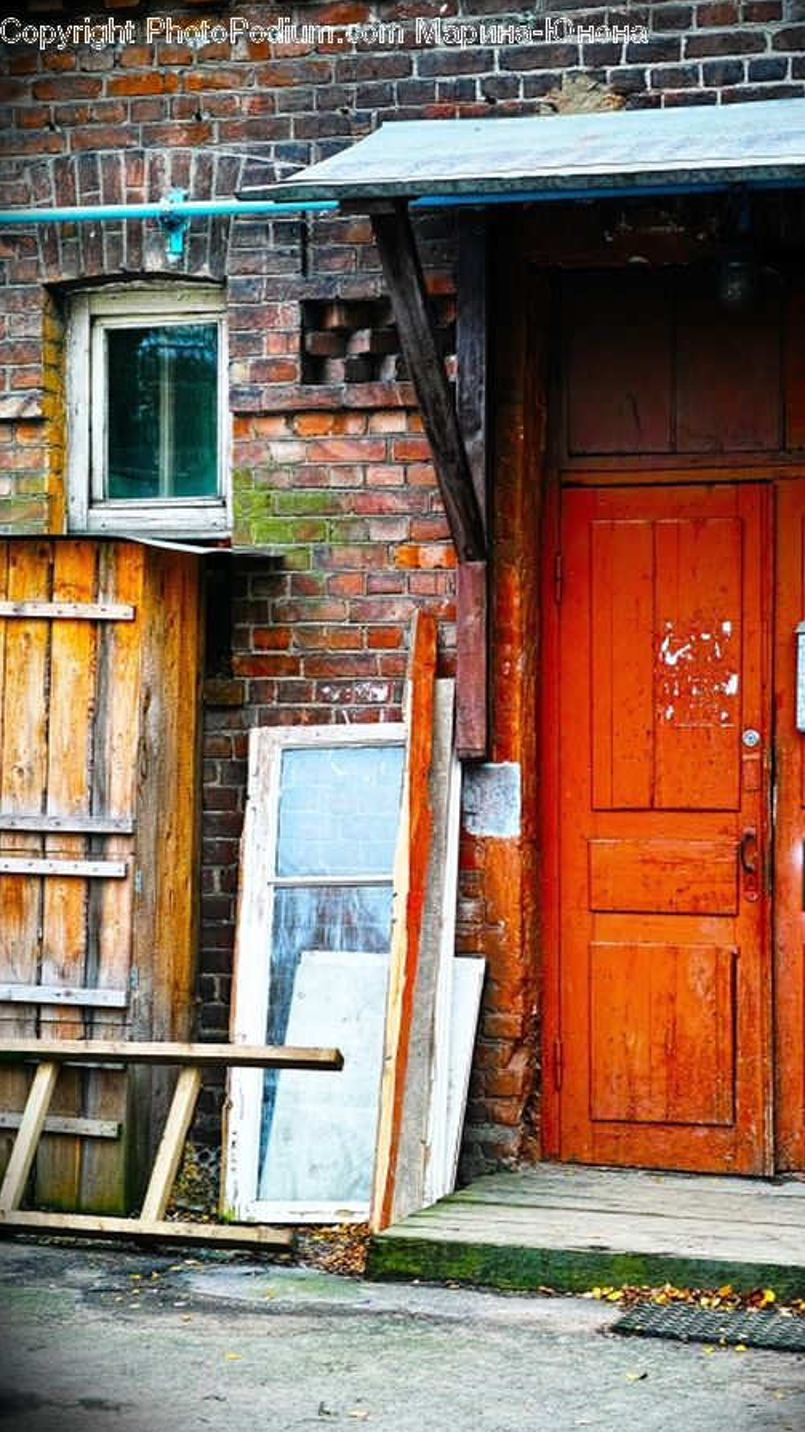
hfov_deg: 15.3
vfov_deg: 26.9
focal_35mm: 79
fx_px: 3000
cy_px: 714
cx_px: 478
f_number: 3.2
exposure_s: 1/100
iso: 320
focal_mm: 50
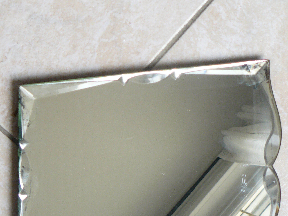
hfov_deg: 20.7
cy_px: 108
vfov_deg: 15.6
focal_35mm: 95
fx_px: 790
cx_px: 144
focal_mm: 10.5
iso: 100
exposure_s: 1/40
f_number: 3.2
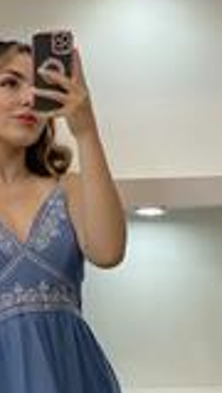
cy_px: 476
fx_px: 1531
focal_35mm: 147
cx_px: 44
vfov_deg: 14.1
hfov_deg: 8.3
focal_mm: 6
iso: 80
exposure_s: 1/100
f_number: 2
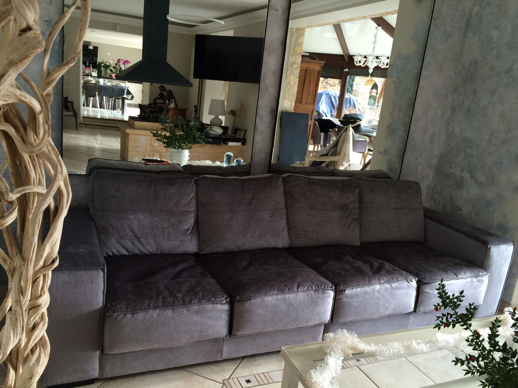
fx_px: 434
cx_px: 259
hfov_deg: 61.7
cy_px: 194
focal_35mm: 29
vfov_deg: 48.2
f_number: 2.2
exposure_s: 1/33
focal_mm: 4.15
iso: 40
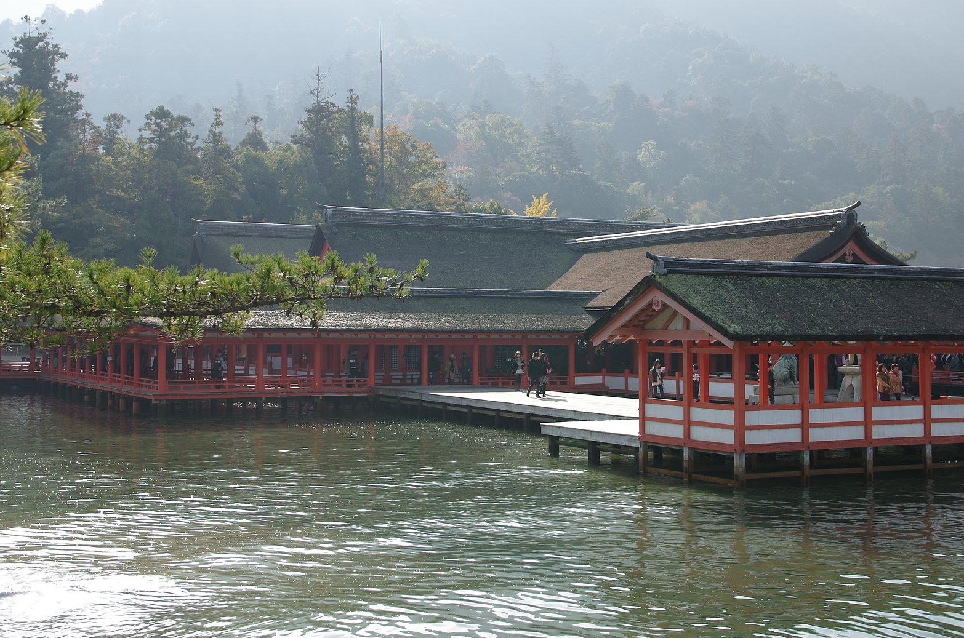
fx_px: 1363
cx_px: 499
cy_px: 258
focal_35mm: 51
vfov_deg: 26.3
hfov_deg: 39.0
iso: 100
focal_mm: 26
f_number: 5
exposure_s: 1/250
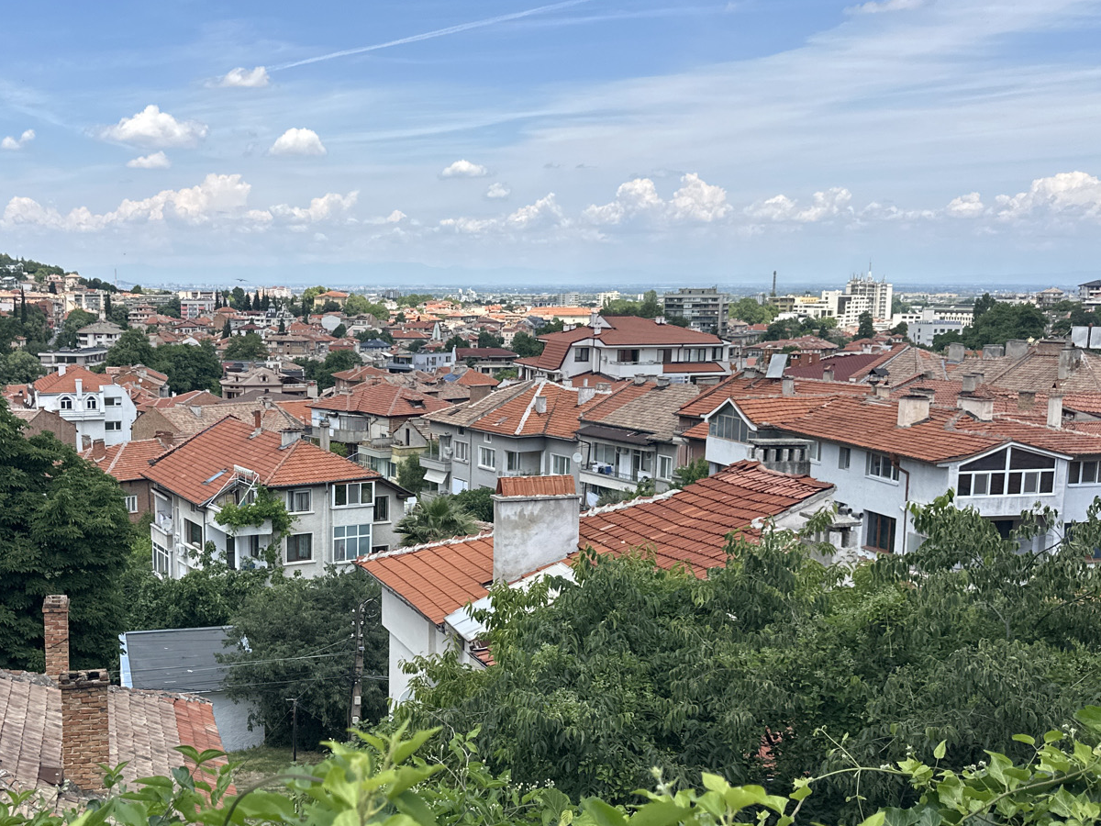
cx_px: 348
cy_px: 496
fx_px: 1272
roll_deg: -0.4
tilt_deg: -8.7
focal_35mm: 40
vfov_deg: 35.8
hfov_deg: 45.9
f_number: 1.78
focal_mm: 6.86
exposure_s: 1/3472
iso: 80
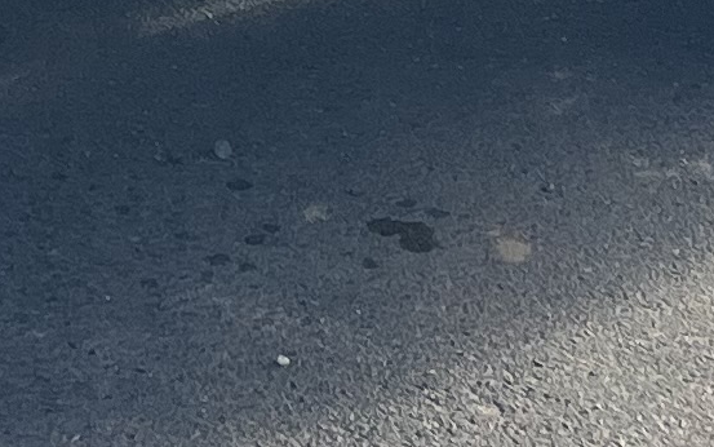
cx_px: -219
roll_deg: +0.8
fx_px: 3912
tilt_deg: -8.3
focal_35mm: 201
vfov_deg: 6.0
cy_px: -986
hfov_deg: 10.2
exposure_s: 1/878
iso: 50
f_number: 1.6
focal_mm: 5.1
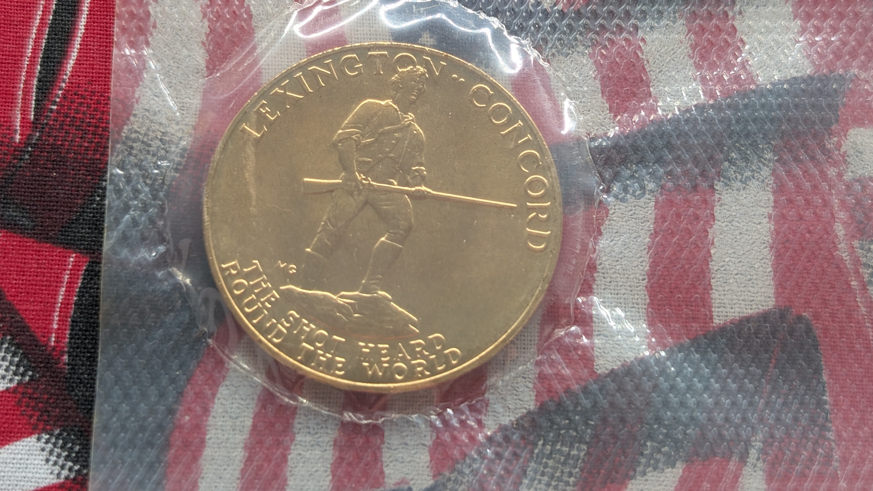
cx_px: 439
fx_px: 1250
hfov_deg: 38.5
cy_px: 175
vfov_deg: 22.2
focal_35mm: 54
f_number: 1.68
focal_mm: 6.9
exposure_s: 1/58.8
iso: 37
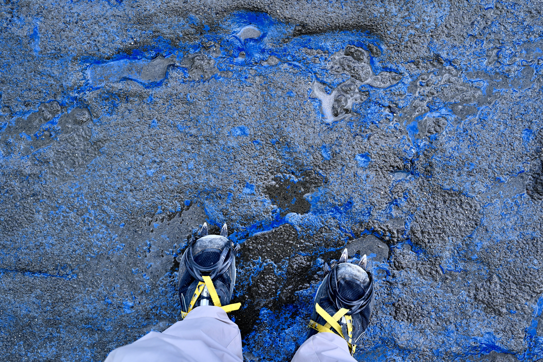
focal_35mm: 40
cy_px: 181
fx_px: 603
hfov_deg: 48.5
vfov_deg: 33.4
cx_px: 272
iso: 400
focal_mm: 40
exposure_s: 1/160
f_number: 8
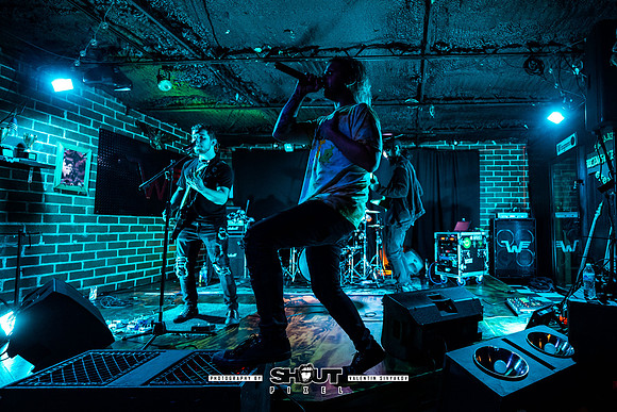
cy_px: 198
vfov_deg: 65.1
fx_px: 323
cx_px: 407
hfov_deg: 84.6
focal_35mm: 19
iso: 2000
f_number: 2.8
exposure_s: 1/200
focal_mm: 14
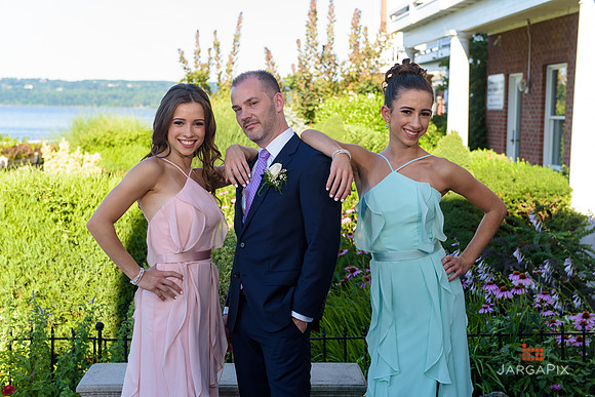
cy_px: 198
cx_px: 298
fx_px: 959
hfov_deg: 34.5
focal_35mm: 58
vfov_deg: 23.4
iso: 200
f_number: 4
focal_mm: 58
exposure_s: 1/250
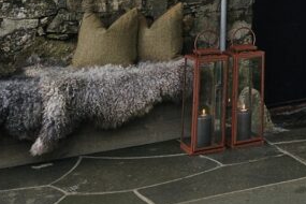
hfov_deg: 21.6
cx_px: 387
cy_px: -203
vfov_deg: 13.6
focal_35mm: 86
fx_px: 731
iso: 10
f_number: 1.7
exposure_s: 1/197
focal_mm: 6.3
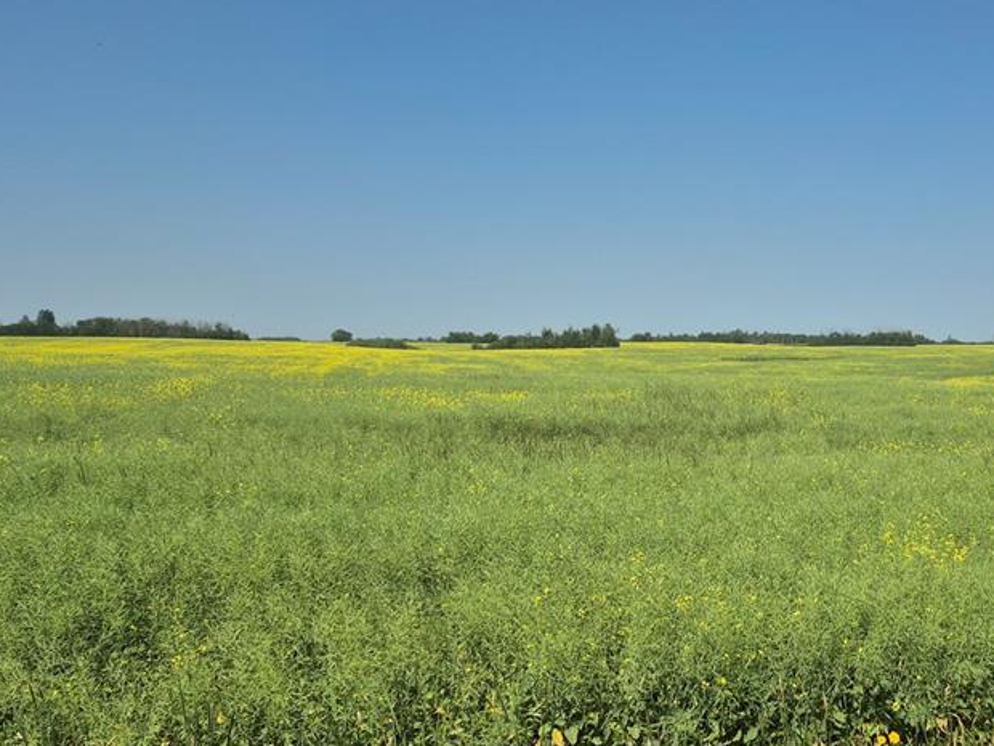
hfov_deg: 48.2
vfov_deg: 37.5
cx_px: 657
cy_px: 287
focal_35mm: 38
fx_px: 1091
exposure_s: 1/2968
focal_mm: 5.4
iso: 25
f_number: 1.8
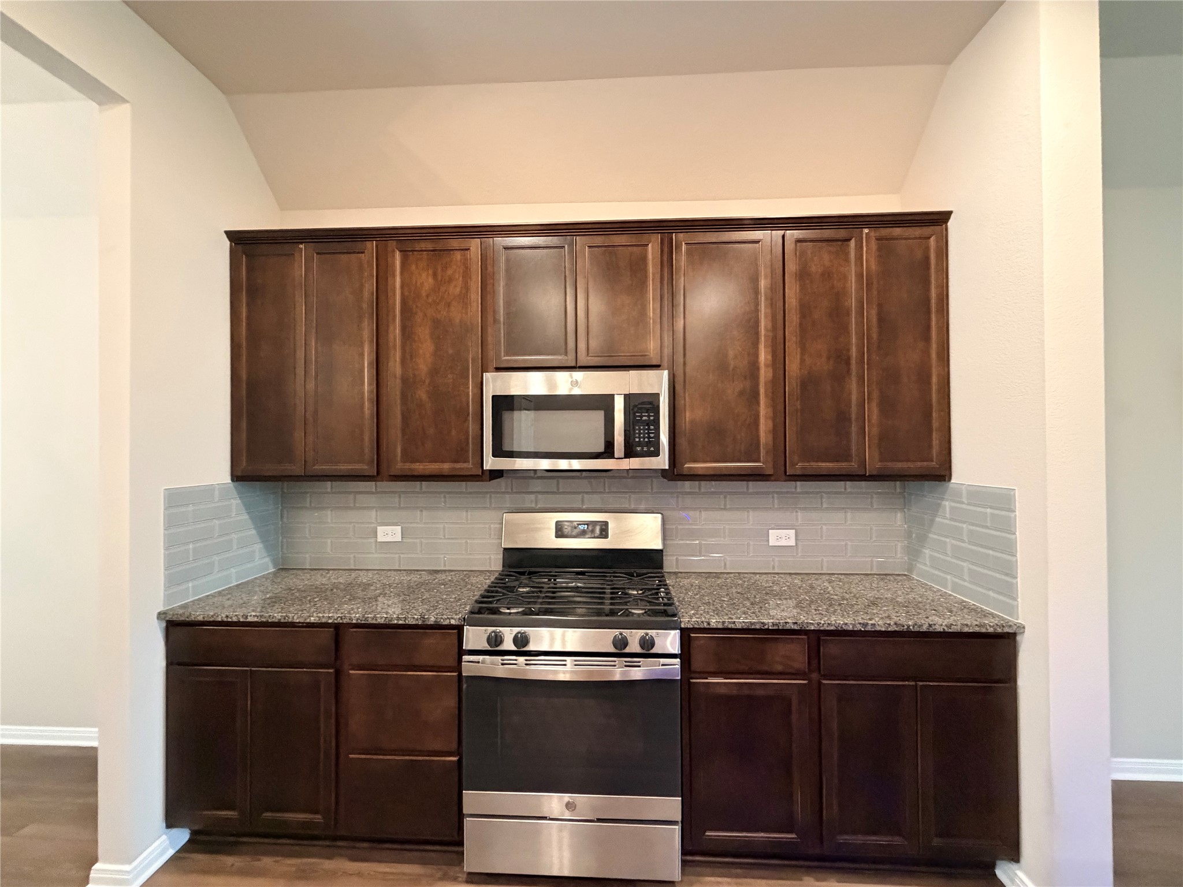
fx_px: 478
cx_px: 592
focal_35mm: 14
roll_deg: +0.8
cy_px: 444
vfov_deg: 85.7
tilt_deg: +0.5
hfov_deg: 102.1
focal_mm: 2.22
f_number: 2.2
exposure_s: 1/60
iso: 800
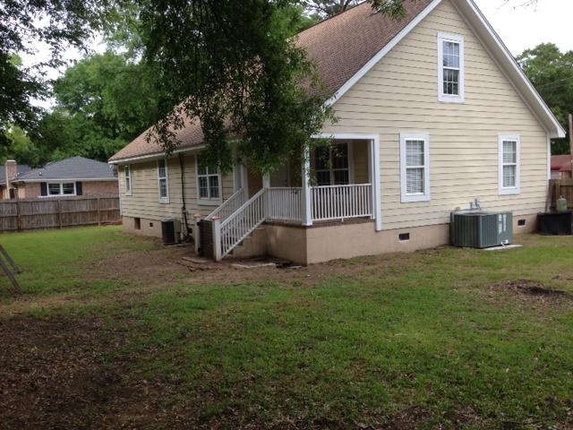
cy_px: 215
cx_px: 286
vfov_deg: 42.9
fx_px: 546
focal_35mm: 33
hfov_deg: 55.4
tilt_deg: -3.5
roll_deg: +0.6
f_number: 2.4
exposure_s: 1/441
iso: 50
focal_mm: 4.12
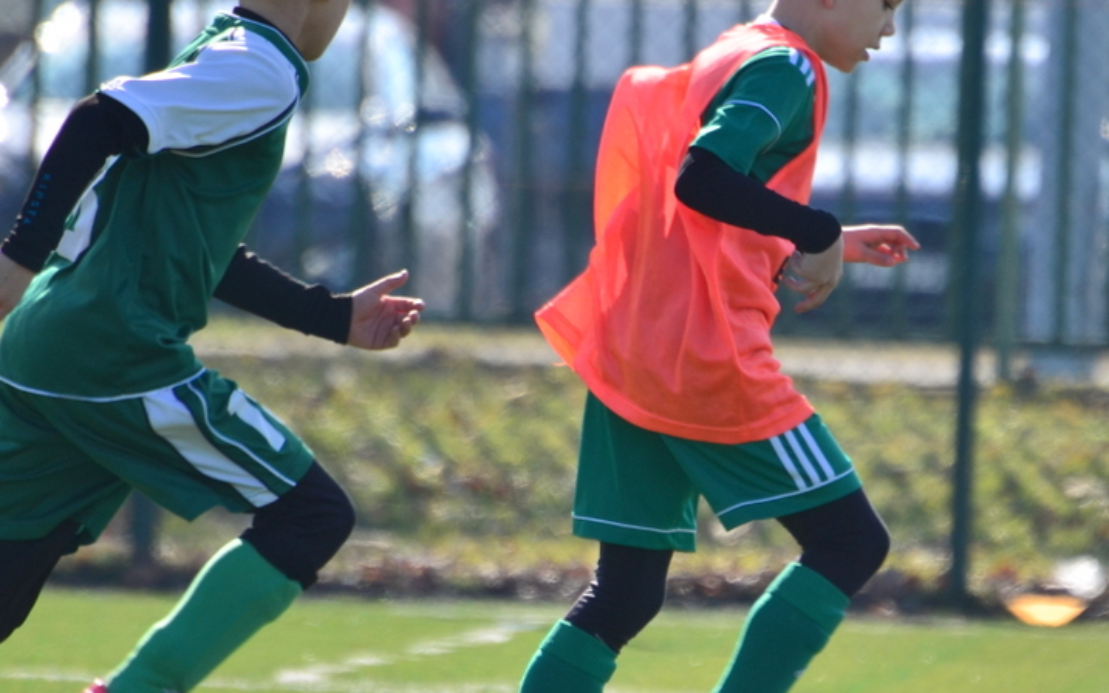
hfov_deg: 2.7
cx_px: 823
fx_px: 23150
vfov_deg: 1.7
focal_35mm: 766
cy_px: 398
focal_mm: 300
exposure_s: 1/640
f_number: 5.6
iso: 200
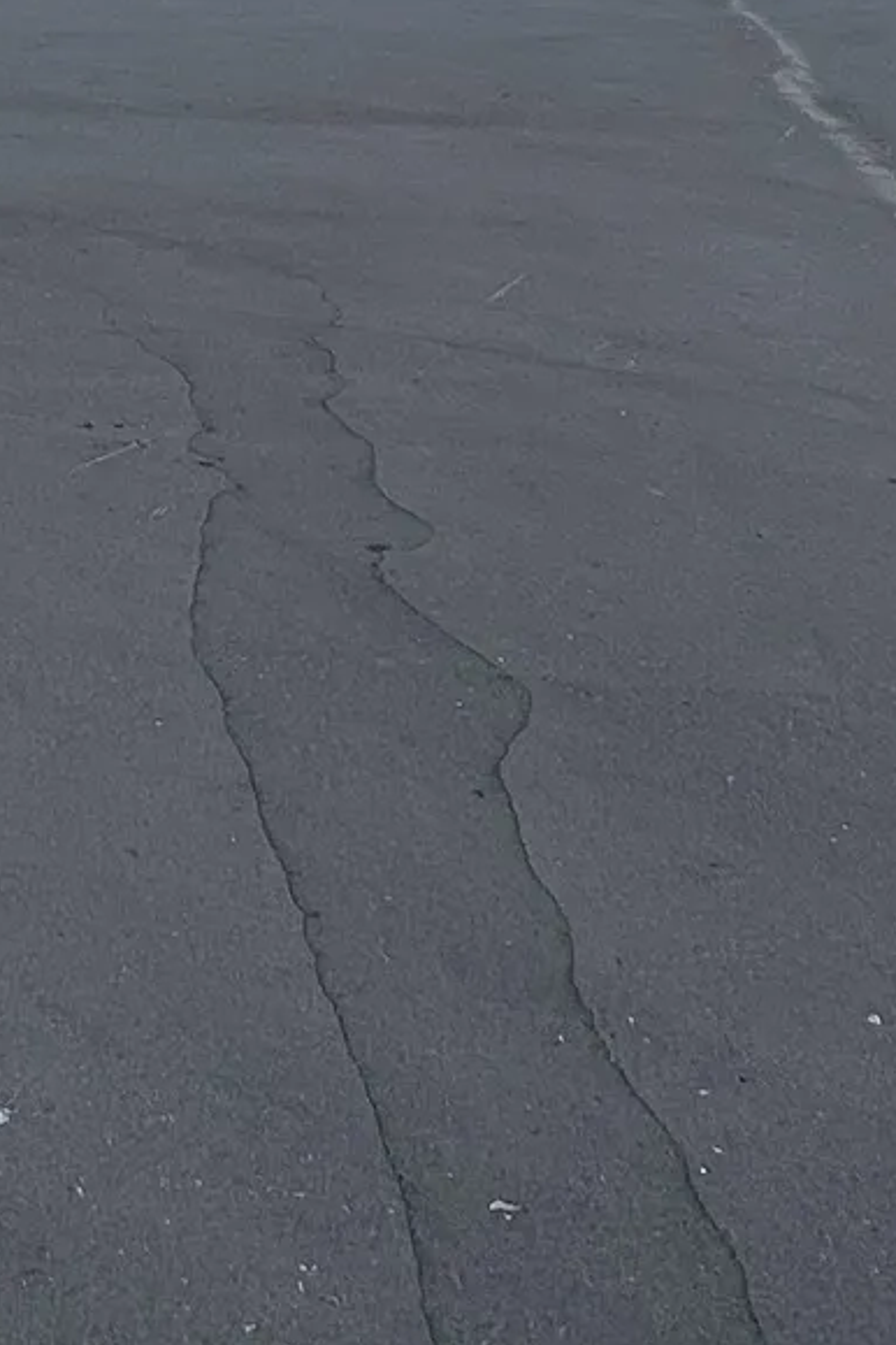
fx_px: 2091
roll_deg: +0.3
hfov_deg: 23.4
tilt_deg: +0.8
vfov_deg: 29.1
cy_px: -388
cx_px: 49
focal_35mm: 56
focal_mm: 1.57
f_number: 1.8
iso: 32
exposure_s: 1/1096
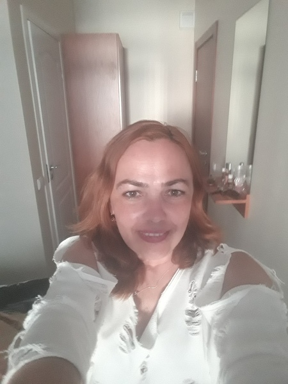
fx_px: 344
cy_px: 192
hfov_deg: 45.4
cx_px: 144
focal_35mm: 31
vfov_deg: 58.4
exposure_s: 1/8
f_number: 1.9
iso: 800
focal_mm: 2.91
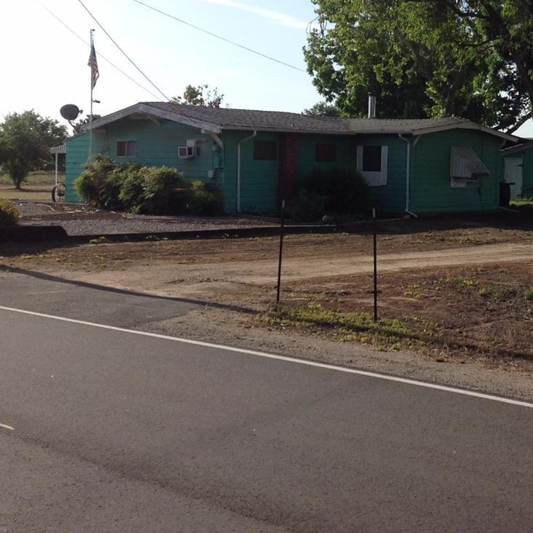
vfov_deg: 27.1
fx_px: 1097
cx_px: 487
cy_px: 168
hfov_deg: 26.3
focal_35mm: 63
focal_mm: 4.28
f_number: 2.4
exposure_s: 1/1681
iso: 50
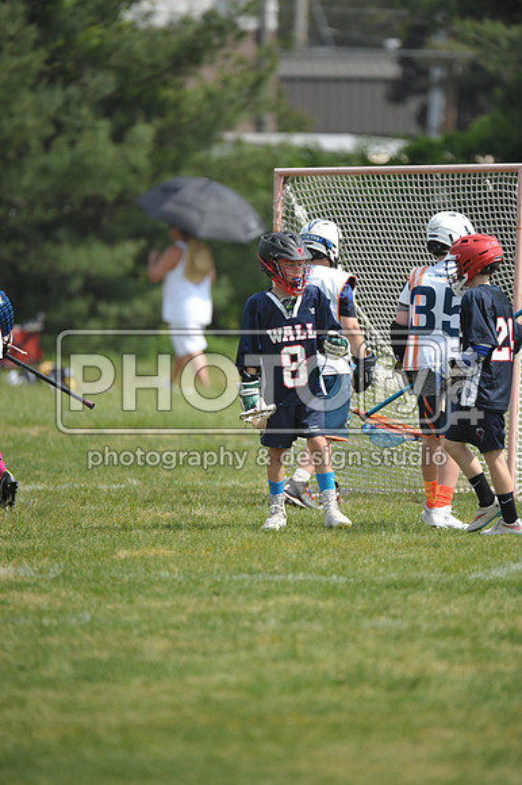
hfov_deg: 3.8
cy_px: 392
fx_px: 7839
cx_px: 261
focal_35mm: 360
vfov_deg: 5.7
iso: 640
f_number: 4
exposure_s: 1/3200
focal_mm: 360
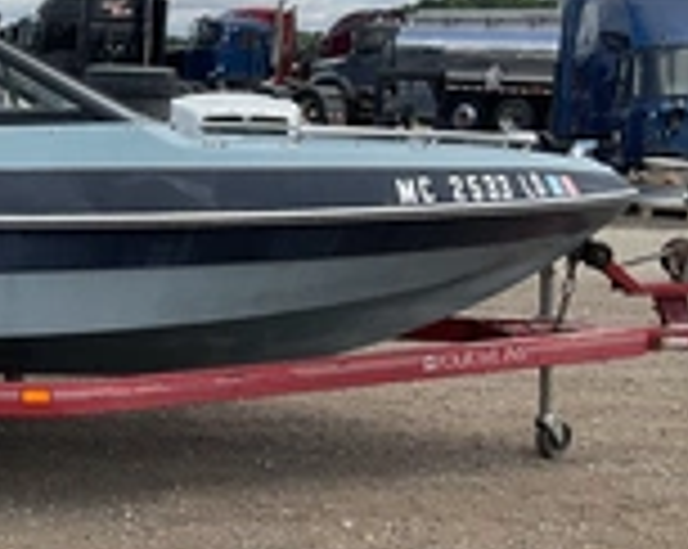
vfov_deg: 20.6
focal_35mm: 74
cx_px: -94
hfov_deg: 23.9
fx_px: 1505
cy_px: 320
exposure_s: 1/1451
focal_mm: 3
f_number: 1.8
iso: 25
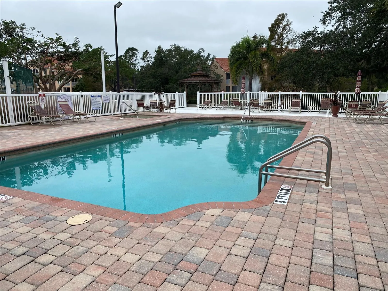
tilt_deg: -9.3
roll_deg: +0.1
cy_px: 146
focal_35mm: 26
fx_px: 291
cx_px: 194
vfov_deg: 53.1
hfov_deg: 67.3
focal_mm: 4.25
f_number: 1.8
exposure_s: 1/1701
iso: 32
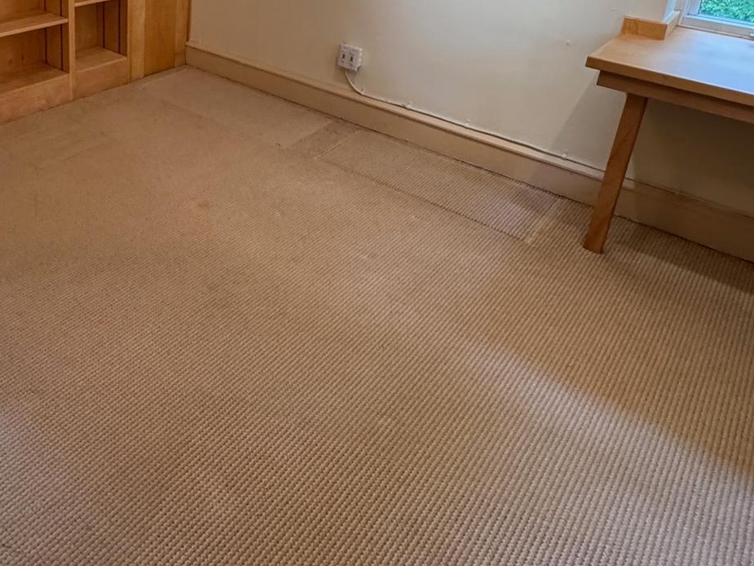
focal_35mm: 31
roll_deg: -1.6
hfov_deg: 54.4
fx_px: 675
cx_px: 151
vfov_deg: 41.0
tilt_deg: -16.8
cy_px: 32
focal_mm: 2.22
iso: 320
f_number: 2.2
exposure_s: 1/120
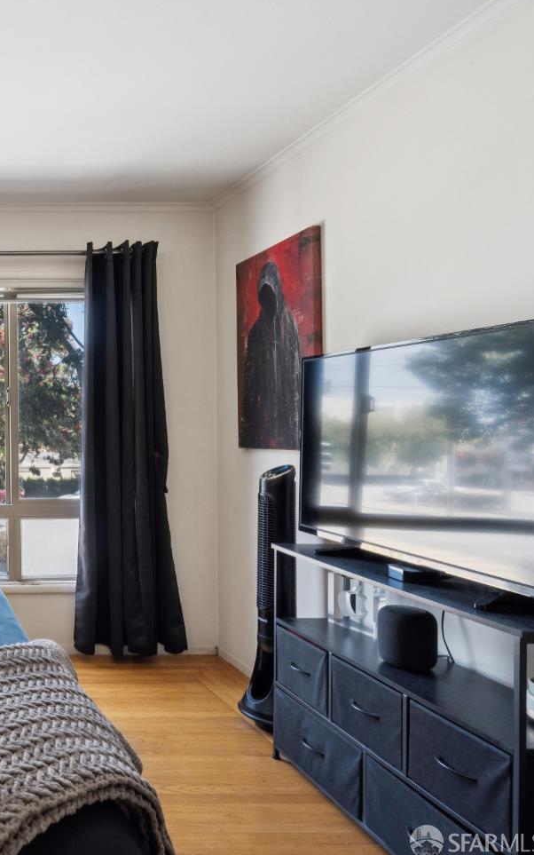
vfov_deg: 68.4
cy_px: 418
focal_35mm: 27
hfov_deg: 35.5
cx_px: -115
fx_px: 629
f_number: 8
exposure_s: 1/125
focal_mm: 17
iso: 400
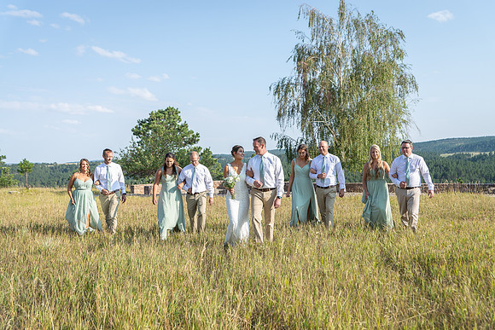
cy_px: 165
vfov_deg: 37.9
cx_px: 248
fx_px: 481
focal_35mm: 35
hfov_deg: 54.4
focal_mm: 35
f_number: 3.5
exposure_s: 1/500
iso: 80
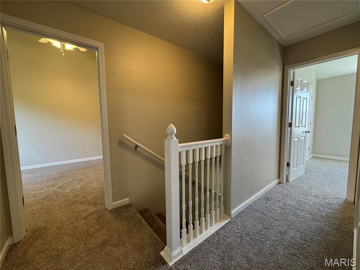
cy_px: 135
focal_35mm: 14
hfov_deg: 102.1
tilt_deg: -4.8
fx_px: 146
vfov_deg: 85.7
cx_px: 180
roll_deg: +0.2
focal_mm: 2.22
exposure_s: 1/60
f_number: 2.2
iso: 160
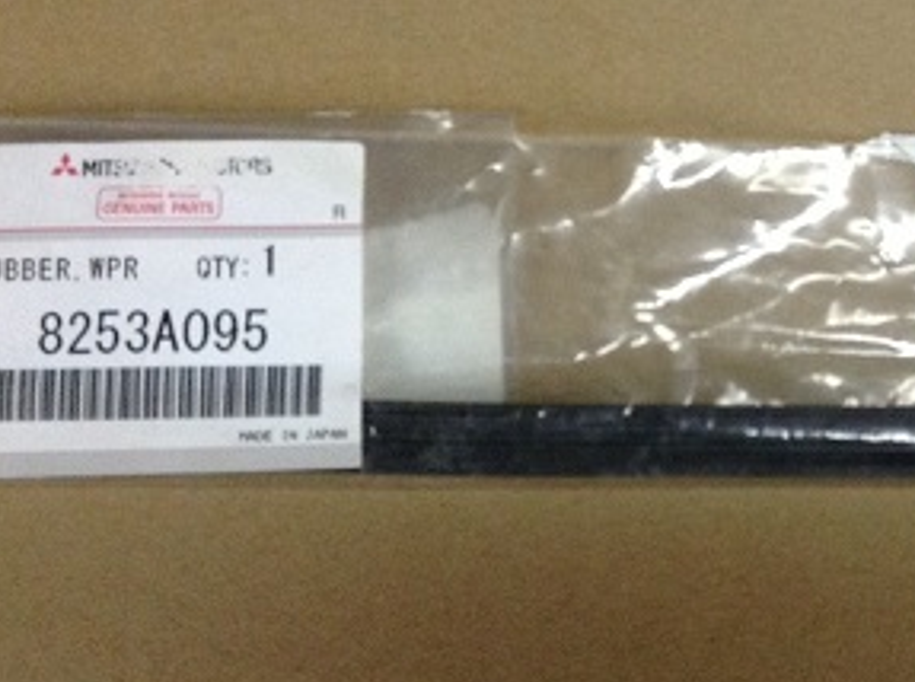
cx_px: 746
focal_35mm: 69
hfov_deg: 27.6
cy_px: 252
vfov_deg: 21.2
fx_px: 1820
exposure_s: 1/24
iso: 100
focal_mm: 3.3
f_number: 2.4
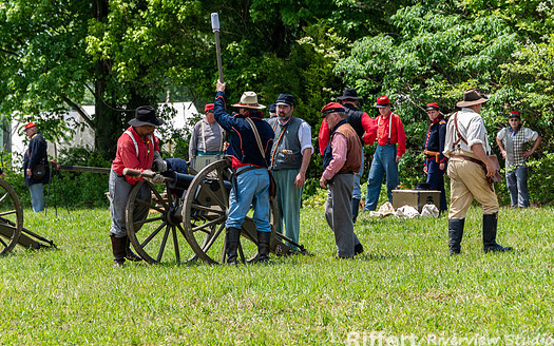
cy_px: 155
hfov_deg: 12.4
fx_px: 2551
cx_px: 261
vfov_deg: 7.8
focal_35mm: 169
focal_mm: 150
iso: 180
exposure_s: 1/250
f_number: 8
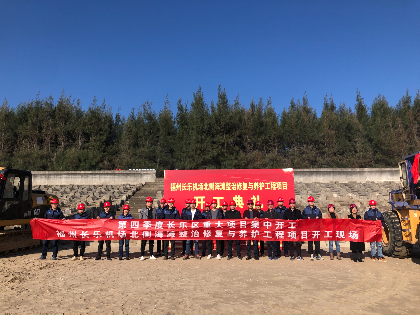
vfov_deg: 49.7
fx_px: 340
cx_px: 210
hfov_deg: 63.4
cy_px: 158
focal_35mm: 28
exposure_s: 1/1845
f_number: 1.8
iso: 20
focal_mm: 3.99
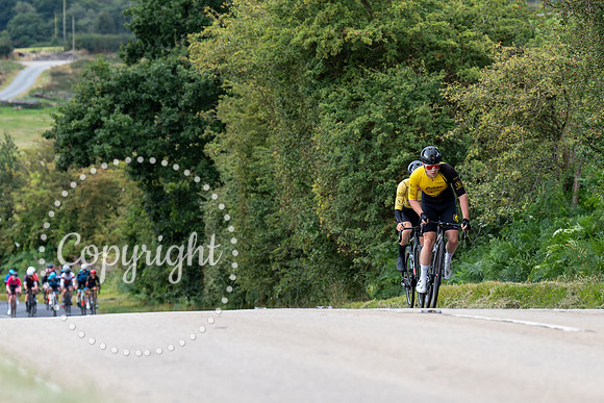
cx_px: 477
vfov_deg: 5.9
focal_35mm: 231
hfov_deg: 8.9
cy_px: 210
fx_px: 3880
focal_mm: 138
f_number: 4
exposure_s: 1/800
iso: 250
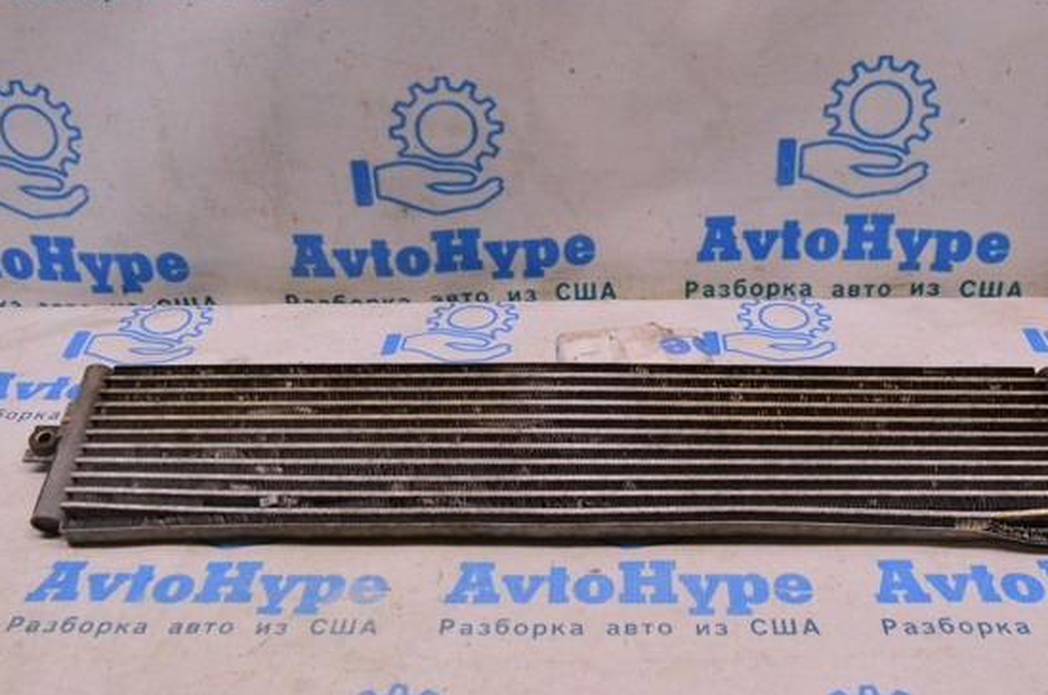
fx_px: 1221
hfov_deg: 46.4
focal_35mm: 42
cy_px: 308
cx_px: 575
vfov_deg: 31.7
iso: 1600
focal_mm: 24
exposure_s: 1/125
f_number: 8
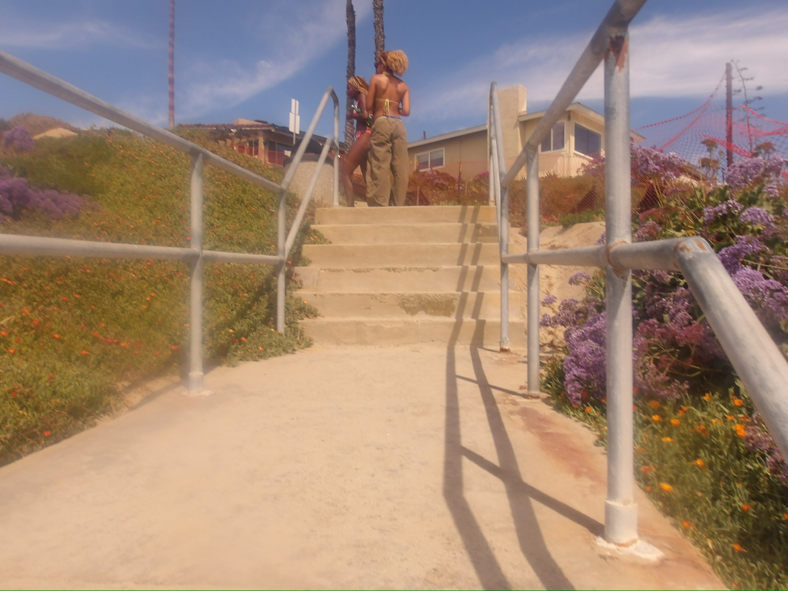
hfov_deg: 65.3
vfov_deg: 51.4
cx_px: 394
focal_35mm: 27
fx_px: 615
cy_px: 296
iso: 100
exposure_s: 1/149
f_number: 10.4
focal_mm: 4.9
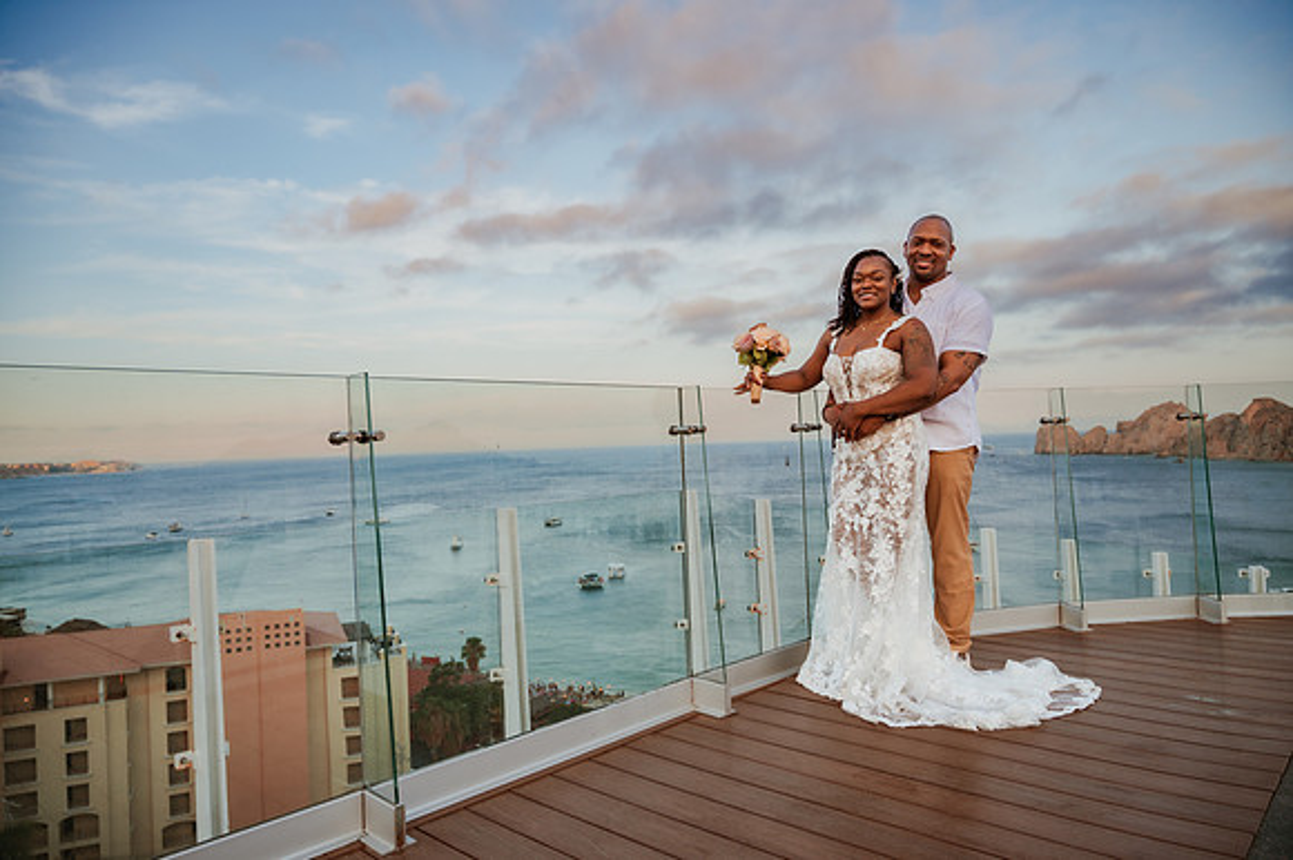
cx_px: 646
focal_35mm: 24
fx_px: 861
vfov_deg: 53.1
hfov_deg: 73.8
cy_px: 430
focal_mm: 24
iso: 160
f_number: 4
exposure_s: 1/320
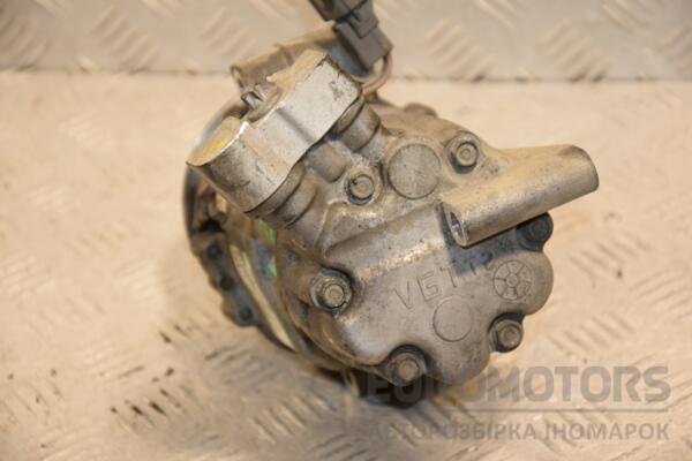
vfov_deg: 10.2
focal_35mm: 135
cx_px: 346
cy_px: 230
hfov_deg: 15.2
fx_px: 2595
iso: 800
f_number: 5.6
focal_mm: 90
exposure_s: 1/200
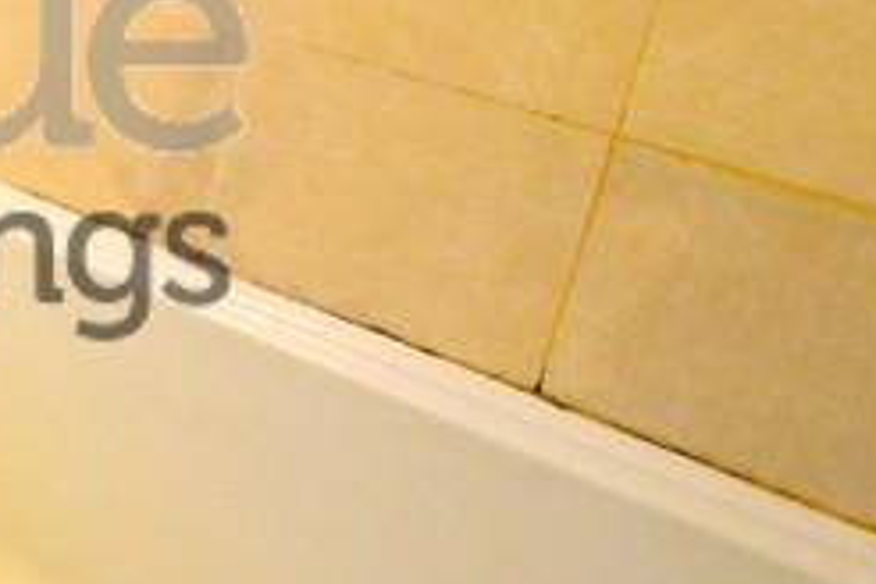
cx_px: -545
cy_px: -16
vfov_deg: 21.4
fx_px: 1484
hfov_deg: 23.6
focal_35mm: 61
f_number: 4
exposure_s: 1/50
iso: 3200
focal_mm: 10
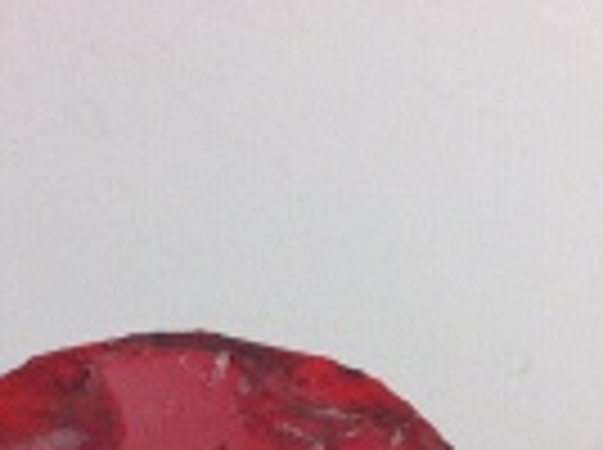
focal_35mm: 140
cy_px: 567
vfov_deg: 10.4
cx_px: 220
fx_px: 2434
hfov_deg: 14.1
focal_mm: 3.85
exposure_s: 1/120
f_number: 2.8
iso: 125
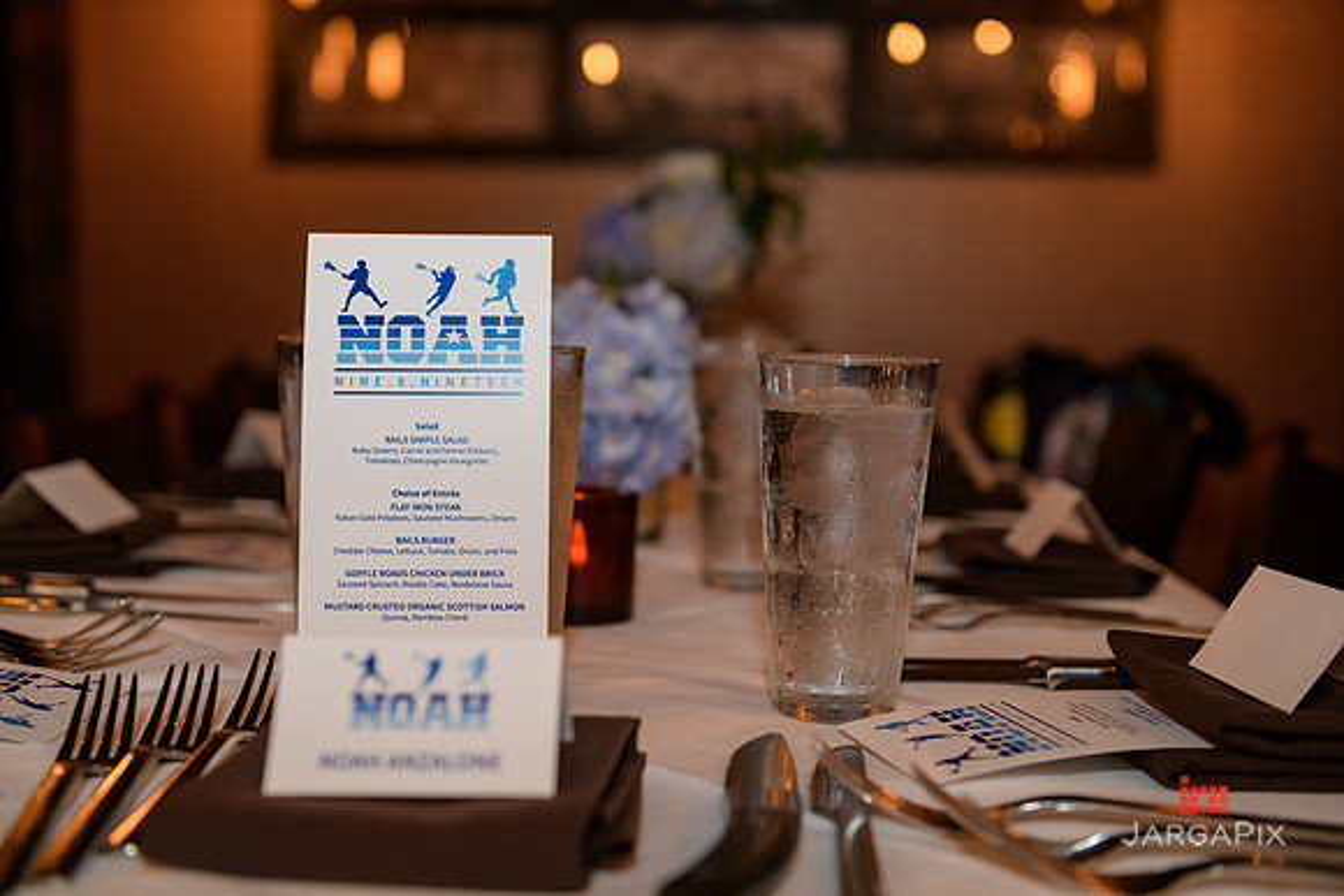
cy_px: 448
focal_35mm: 48
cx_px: 672
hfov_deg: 41.1
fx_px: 1792
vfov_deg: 28.1
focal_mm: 48
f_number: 3.2
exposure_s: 1/125
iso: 1600
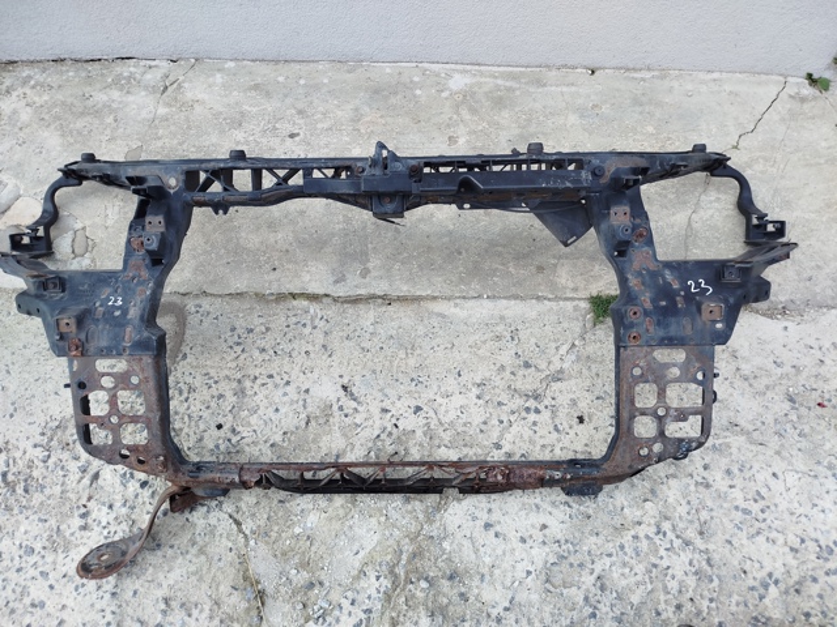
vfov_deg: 56.8
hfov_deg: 71.6
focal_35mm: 24
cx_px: 418
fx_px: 580
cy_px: 314
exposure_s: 1/100
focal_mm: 5.31
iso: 64
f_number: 1.7
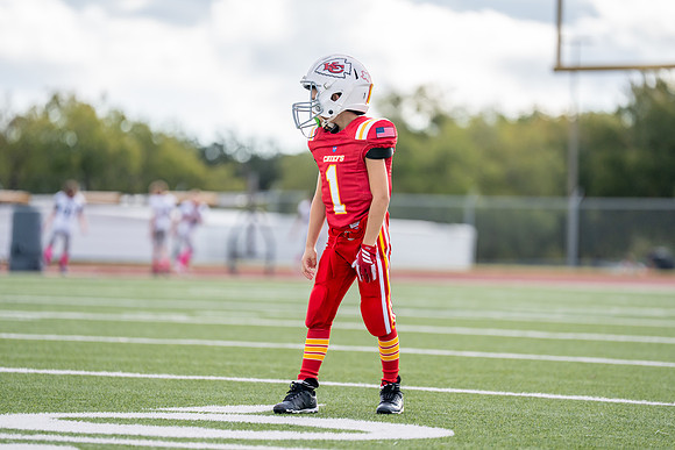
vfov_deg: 6.3
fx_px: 4118
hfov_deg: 9.4
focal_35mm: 220
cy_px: 237
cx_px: 348
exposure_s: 1/2500
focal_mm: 200
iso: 320
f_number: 2.8
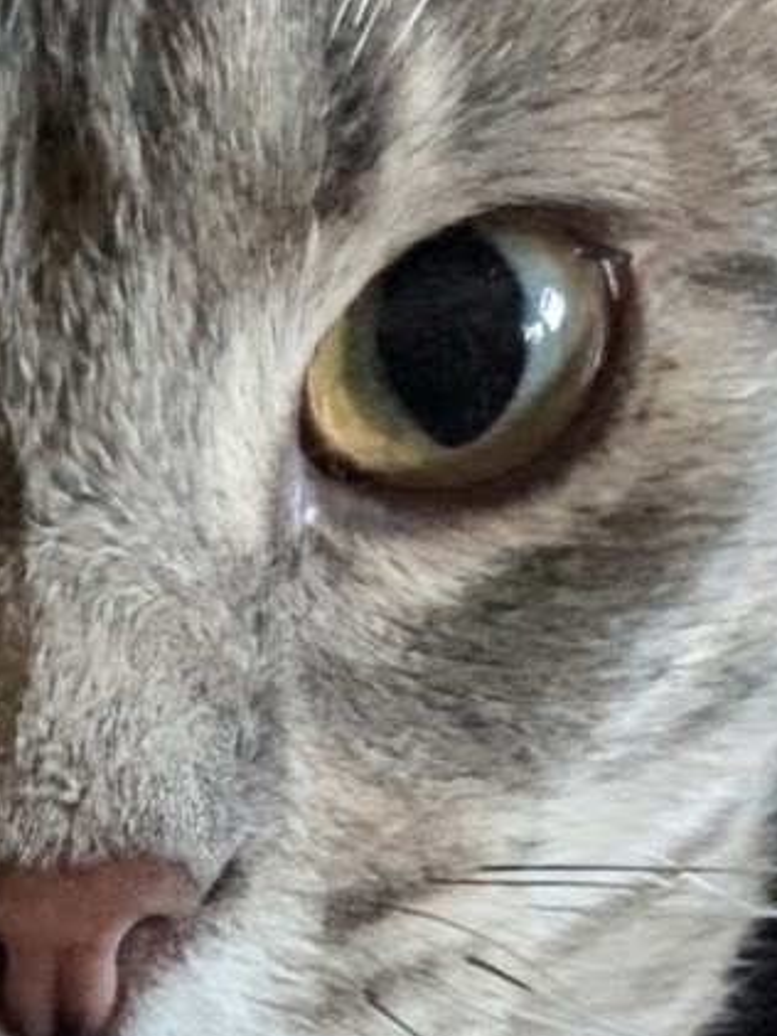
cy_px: 461
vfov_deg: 22.5
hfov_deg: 16.6
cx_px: 12
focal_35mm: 87
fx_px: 2602
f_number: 1.73
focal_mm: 4.38
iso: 1626
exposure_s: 1/120
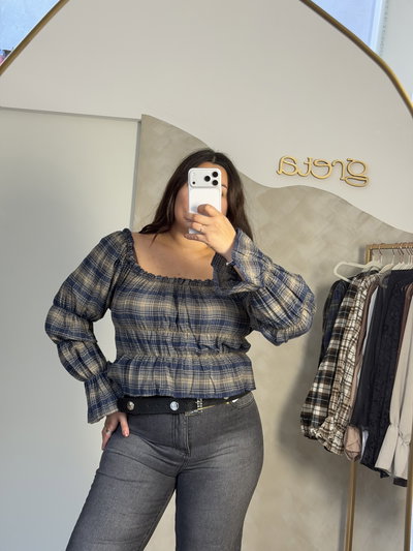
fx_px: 763
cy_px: 276
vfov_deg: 39.6
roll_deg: -5.0
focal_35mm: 48
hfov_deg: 30.3
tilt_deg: -17.5
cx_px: 206
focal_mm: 6.76
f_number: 1.78
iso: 160
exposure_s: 1/100
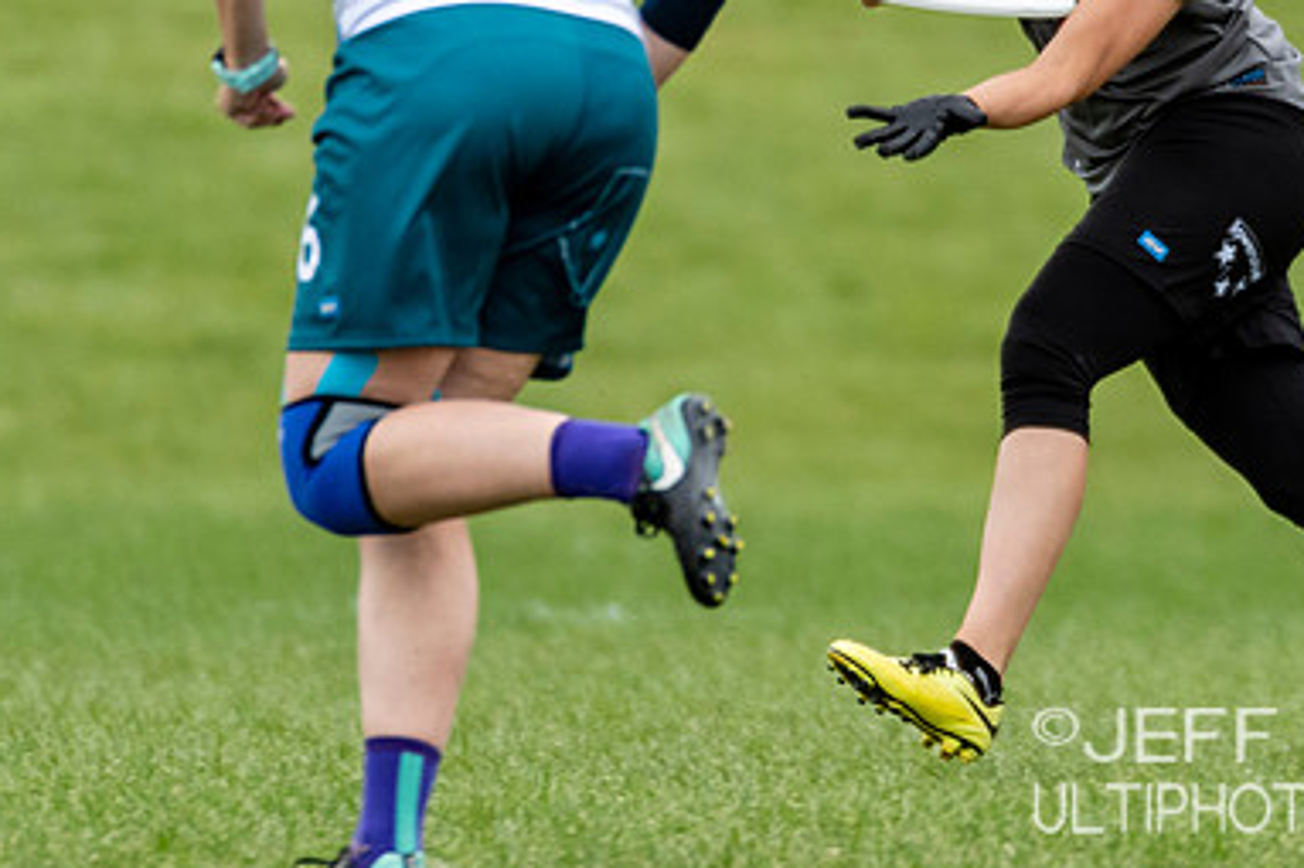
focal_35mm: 1573
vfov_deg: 0.9
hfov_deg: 1.3
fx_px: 56950
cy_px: 272
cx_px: 1004
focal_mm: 400
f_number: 4
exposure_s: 1/1000
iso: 640
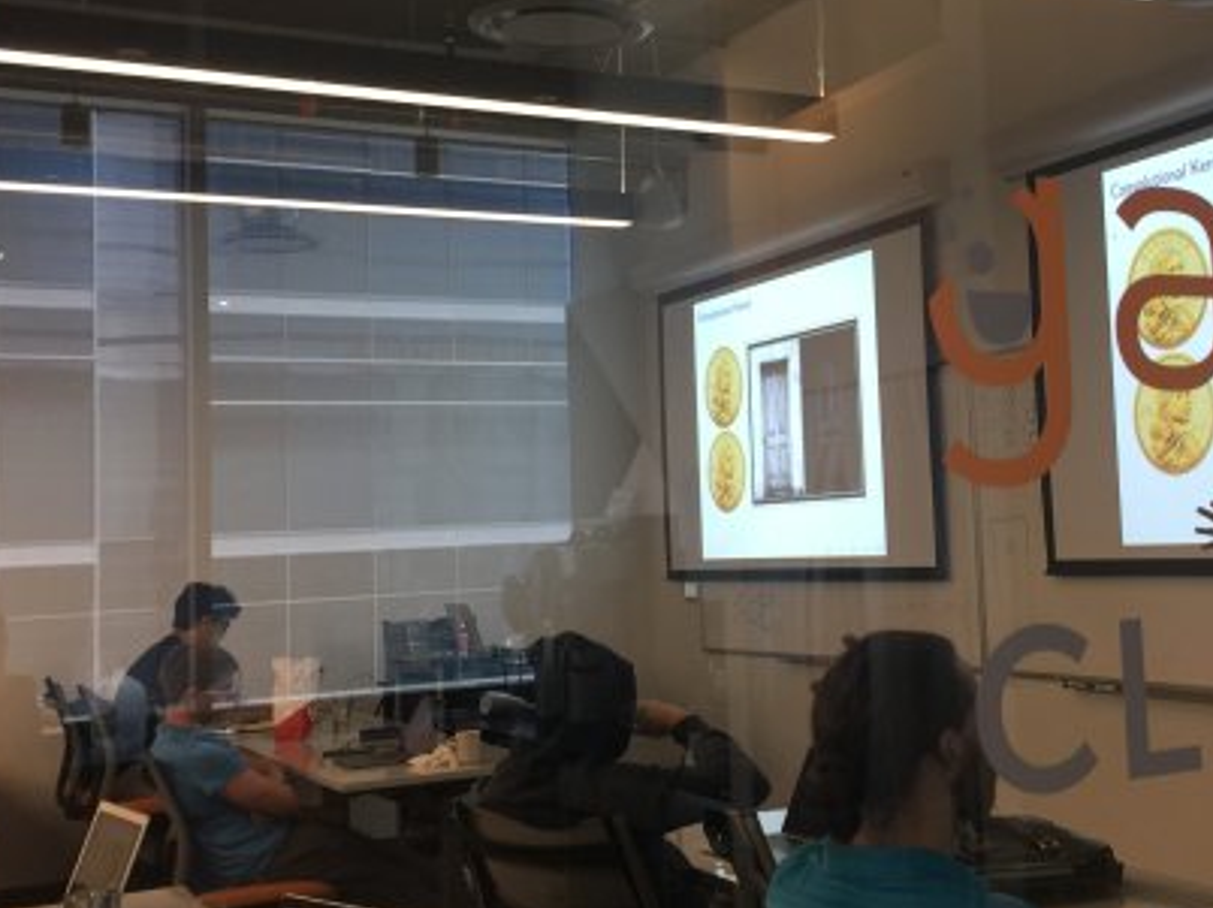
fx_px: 1681
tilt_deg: +5.6
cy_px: 389
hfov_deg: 38.9
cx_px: 868
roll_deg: +2.2
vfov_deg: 30.2
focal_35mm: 48
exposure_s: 1/15
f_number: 2.2
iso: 32
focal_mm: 4.15
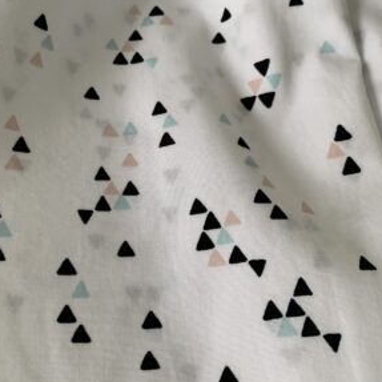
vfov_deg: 40.8
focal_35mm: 41
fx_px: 512
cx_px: 133
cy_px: 166
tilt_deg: -60.9
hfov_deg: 40.5
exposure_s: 1/114
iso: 100
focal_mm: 4.25
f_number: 1.8
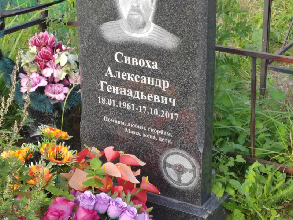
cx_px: 146
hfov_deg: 23.0
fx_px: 719
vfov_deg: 17.4
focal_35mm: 85
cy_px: 110
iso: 100
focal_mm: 5.52
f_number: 1.9
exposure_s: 1/240
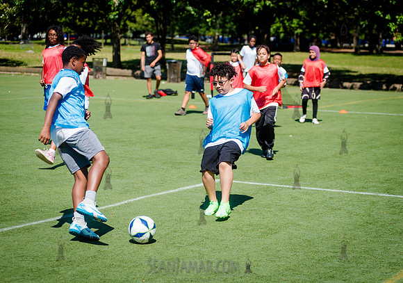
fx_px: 965
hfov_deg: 23.6
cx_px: 217
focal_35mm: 85
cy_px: 138
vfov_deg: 16.7
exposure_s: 1/1600
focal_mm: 80
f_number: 4
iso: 200
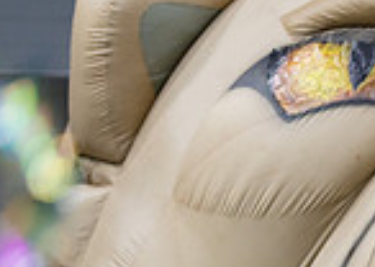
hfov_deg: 3.6
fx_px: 5969
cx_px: 735
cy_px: 488
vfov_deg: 2.6
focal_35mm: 561
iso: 1000
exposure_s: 1/1000
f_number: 1.8
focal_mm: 135
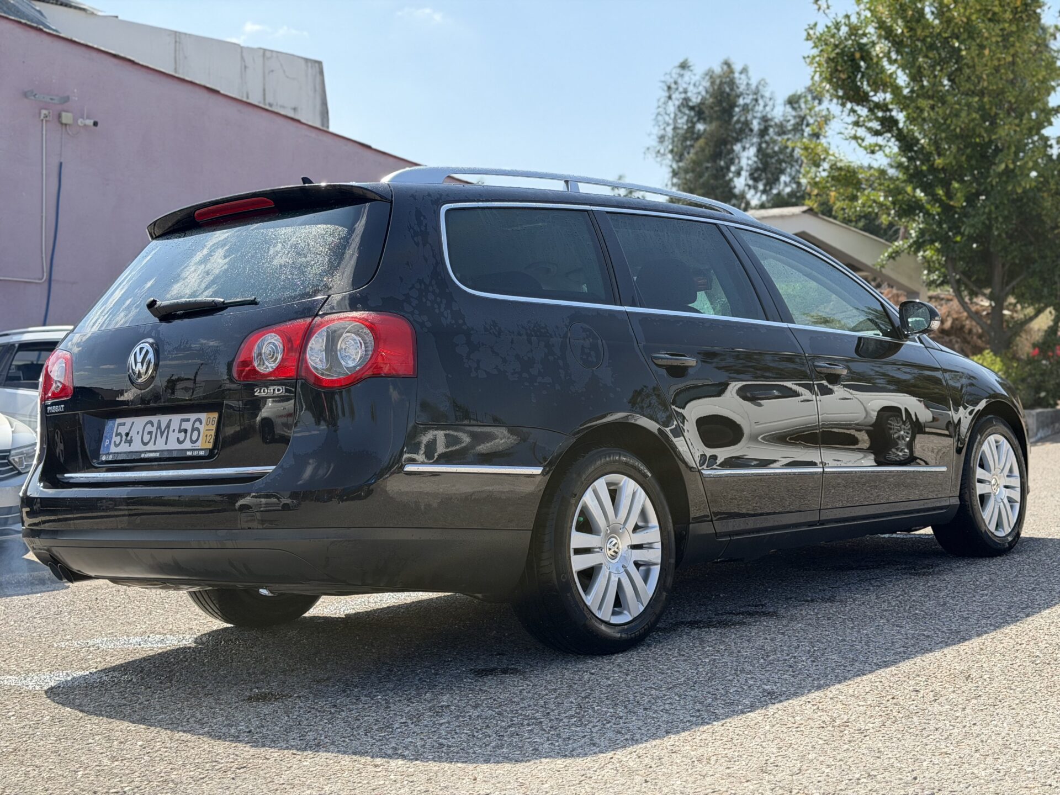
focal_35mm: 48
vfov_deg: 30.3
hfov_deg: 39.7
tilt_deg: -0.1
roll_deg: -0.9
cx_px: 530
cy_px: 398
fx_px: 1470
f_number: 1.78
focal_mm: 6.76
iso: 80
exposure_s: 1/1575
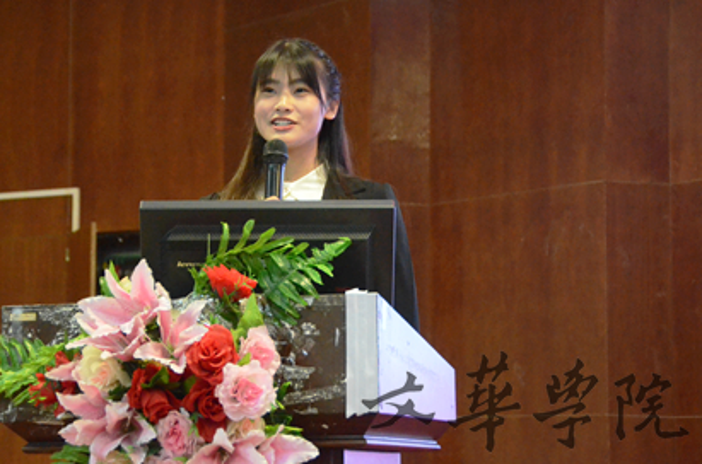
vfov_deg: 14.6
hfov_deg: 22.0
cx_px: 351
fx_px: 1809
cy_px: 232
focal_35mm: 93
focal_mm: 62
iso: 6400
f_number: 5
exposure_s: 1/80
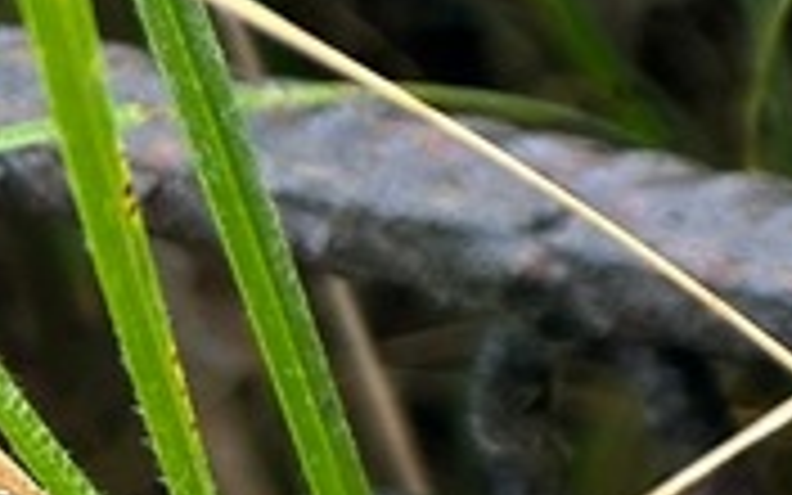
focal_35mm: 125
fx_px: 2698
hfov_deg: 13.2
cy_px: -140
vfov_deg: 10.3
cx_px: 1796
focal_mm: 5.7
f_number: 1.5
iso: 64
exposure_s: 1/121
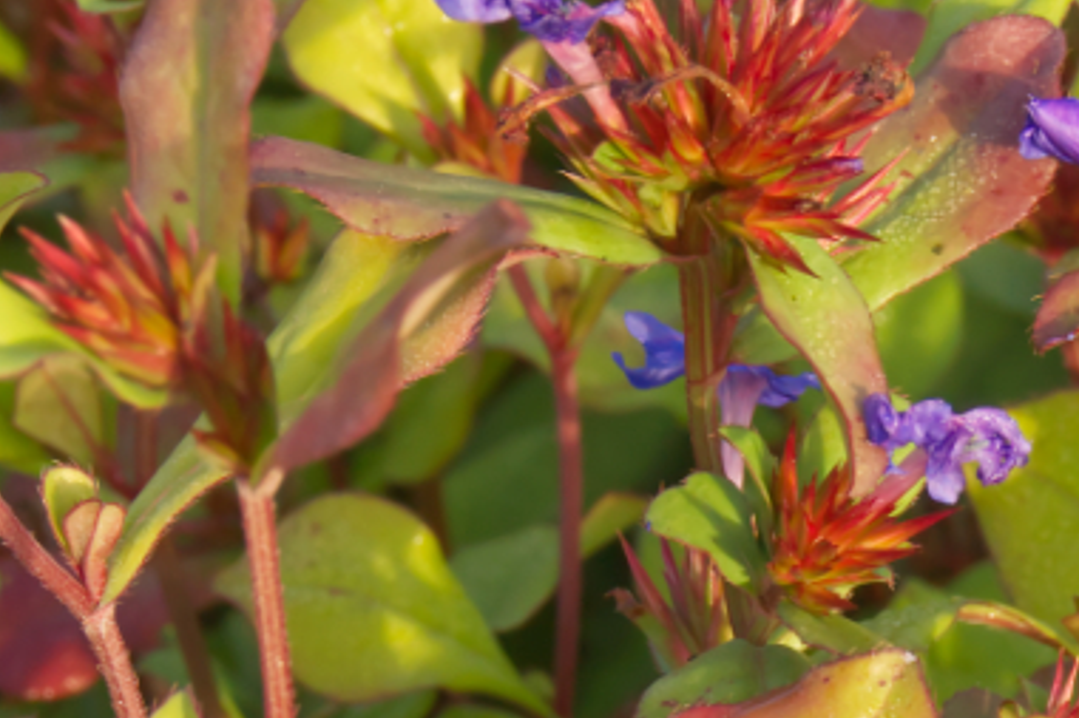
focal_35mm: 261
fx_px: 7806
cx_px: 769
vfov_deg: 5.3
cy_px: 622
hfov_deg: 7.9
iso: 800
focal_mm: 55
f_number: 13
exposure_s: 1/100
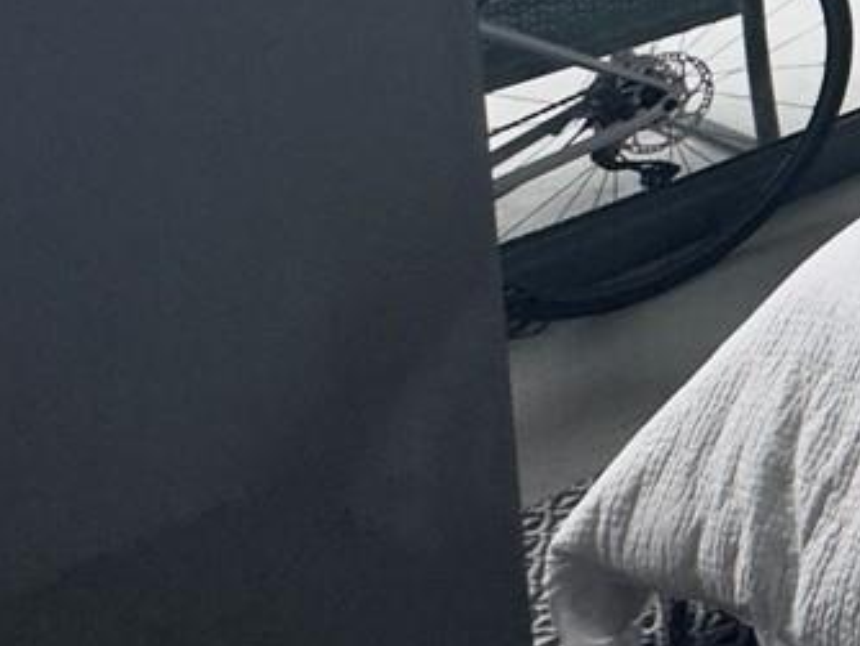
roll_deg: -1.1
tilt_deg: -7.3
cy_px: -461
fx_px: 1666
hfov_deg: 15.5
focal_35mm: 67
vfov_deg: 18.1
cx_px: 2034
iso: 100
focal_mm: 2.22
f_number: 2.2
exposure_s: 1/120
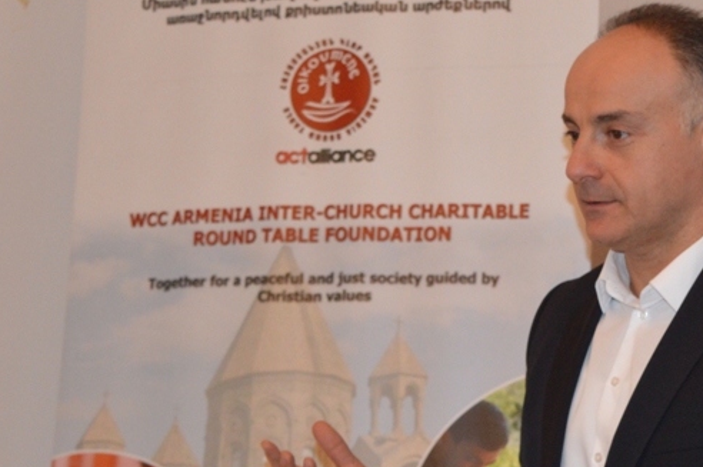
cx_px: 609
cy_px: 331
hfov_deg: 13.6
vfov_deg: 9.1
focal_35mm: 150
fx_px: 2926
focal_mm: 48
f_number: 5.3
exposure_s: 1/60
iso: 1800
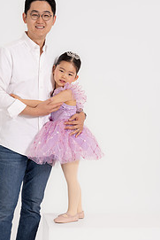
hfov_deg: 16.4
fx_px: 553
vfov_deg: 24.4
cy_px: 141
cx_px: 44
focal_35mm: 83
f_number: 10
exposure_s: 1/125
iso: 400
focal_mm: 50
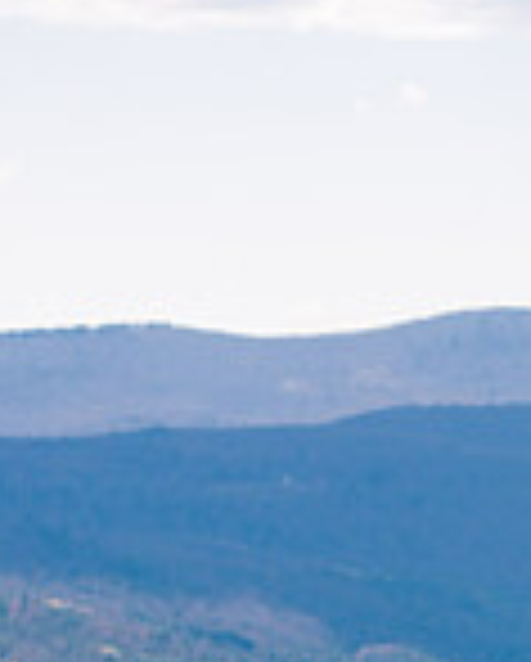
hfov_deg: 4.2
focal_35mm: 370
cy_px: 694
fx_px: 7253
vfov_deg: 5.2
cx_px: 524
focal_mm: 86
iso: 100
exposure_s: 1/640
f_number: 5.6
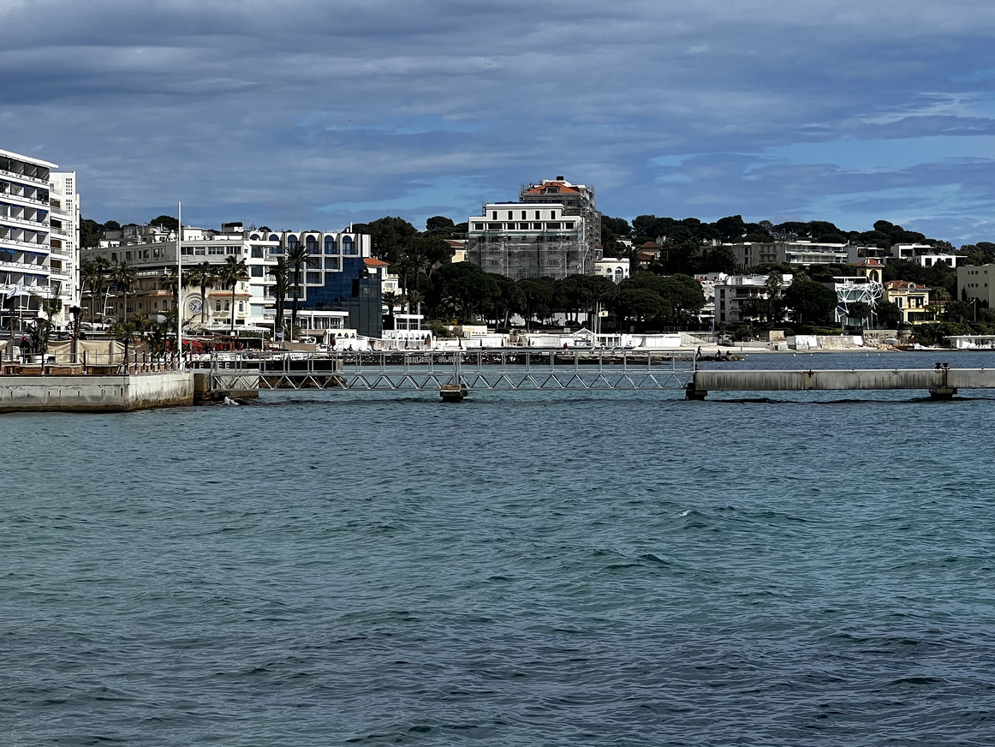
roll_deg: +0.5
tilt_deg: +1.7
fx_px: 3047
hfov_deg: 18.5
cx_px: 643
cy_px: 280
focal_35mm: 106
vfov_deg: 14.0
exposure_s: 1/1508
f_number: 2.8
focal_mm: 9
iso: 32
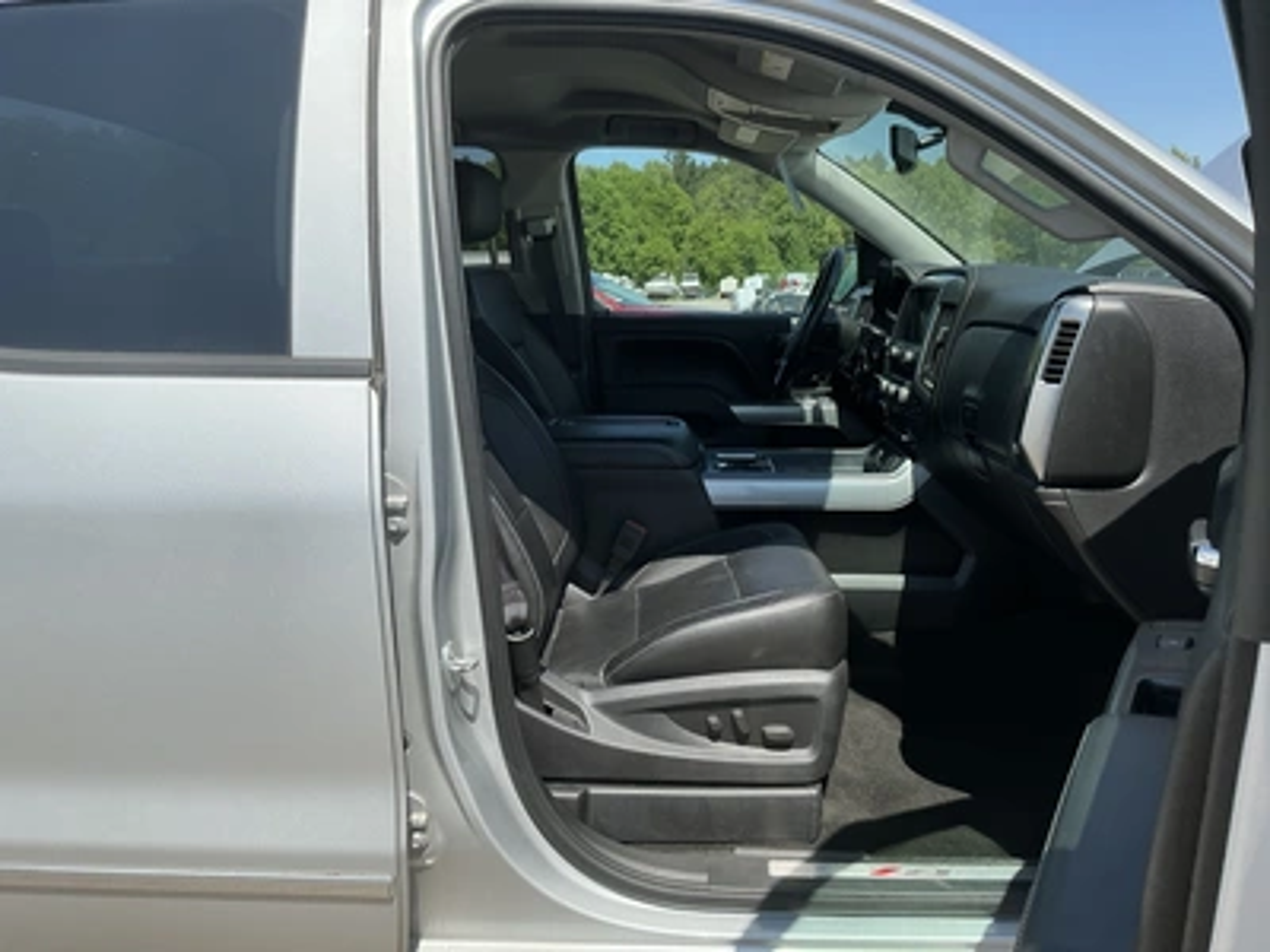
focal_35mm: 28
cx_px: 635
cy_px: 476
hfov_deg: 63.4
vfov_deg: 49.7
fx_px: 1027
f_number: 1.8
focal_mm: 3
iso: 25
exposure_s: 1/1195
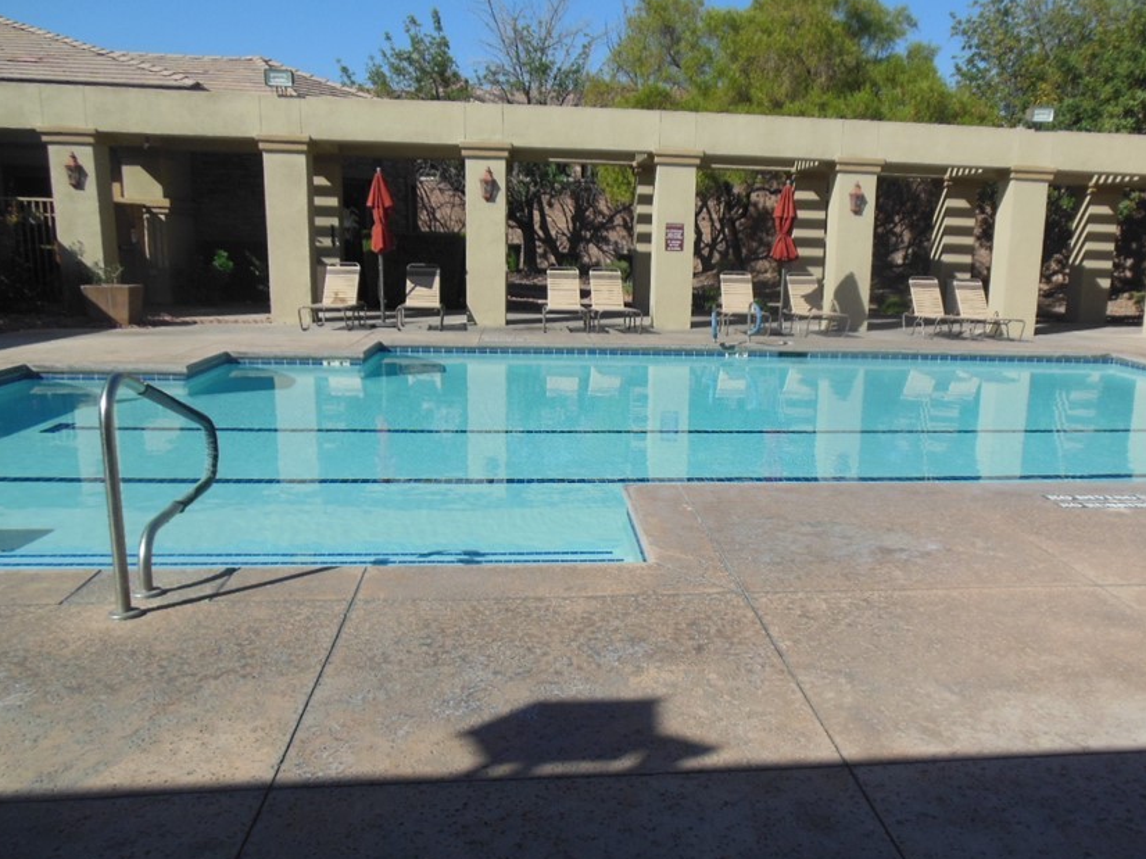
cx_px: 684
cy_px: 477
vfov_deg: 45.3
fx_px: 1026
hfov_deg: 57.9
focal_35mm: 31
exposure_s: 1/640
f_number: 6.4
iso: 125
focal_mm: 4.5
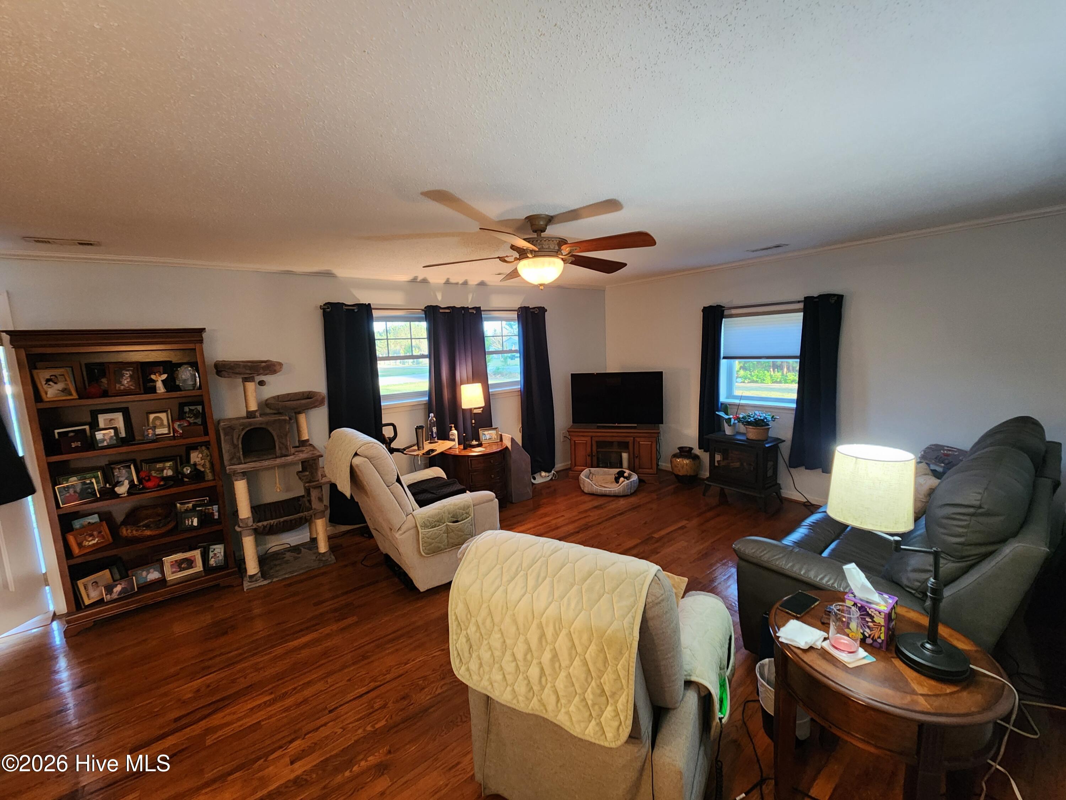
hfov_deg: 106.2
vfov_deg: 89.9
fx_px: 400
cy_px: 400
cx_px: 533
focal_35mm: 13
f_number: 2.2
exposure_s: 1/30
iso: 320
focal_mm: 2.2
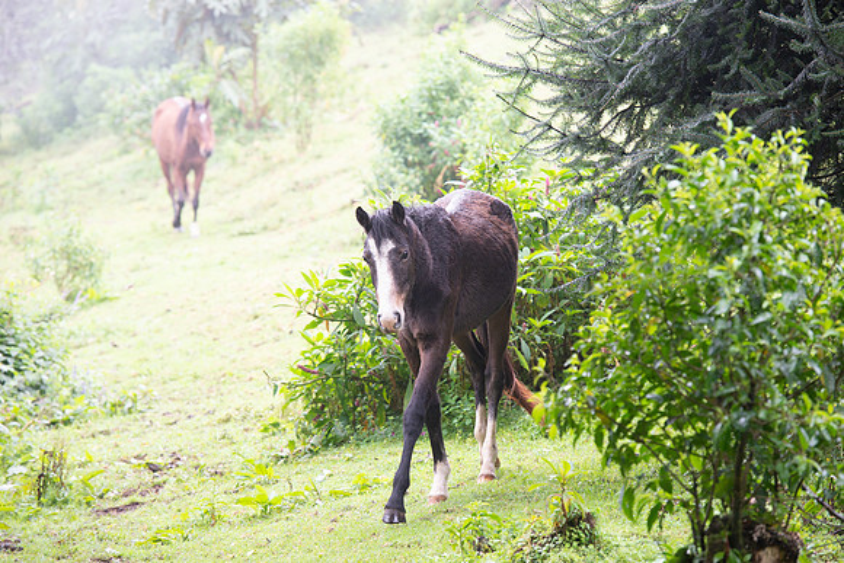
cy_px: 282
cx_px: 422
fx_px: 3986
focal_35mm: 170
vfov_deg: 8.1
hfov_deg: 12.1
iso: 800
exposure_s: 1/200
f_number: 6.3
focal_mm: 170
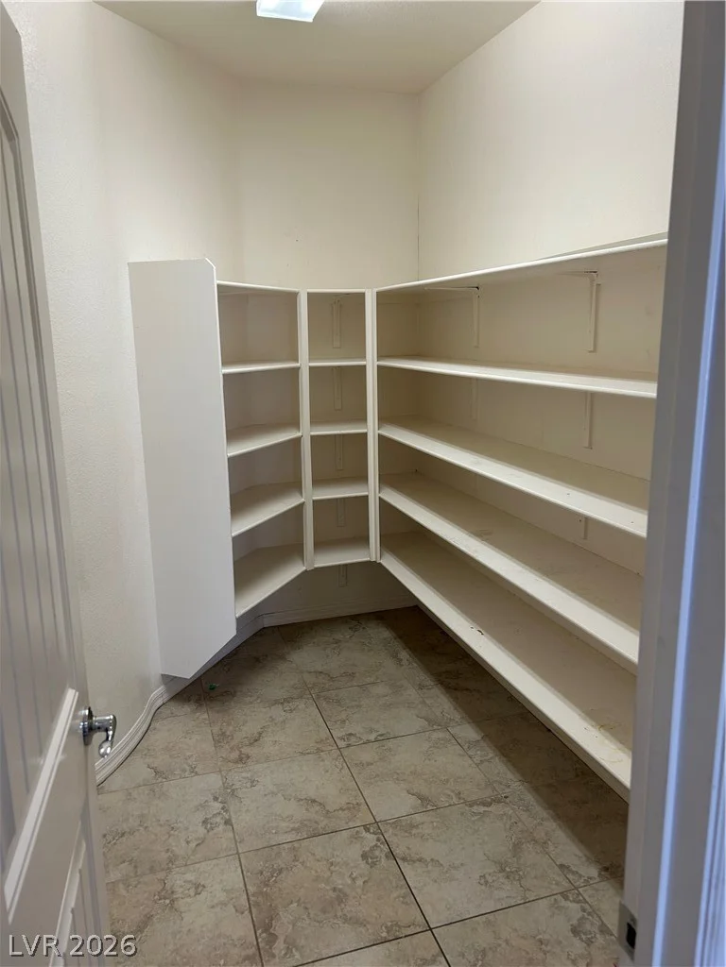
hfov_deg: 53.1
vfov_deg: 67.3
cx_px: 363
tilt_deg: -12.1
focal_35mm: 26
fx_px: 727
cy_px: 484
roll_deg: +1.3
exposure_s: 1/120
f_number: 1.5
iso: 64
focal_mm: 5.7
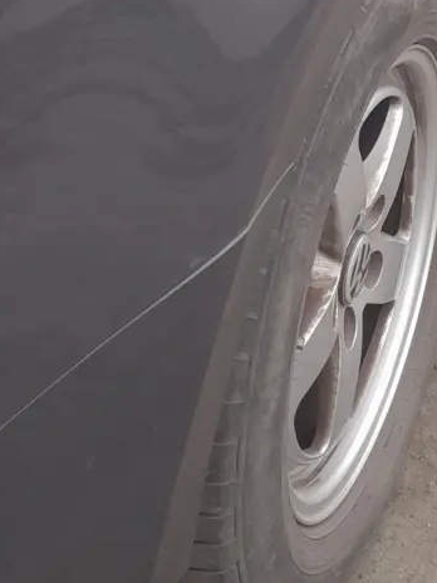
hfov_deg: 16.1
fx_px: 1549
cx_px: 217
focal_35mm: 92
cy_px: -301
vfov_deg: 18.7
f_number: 2
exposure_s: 1/100
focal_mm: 4.6
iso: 25
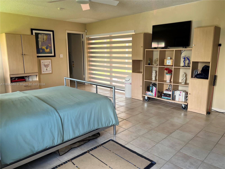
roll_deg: +0.2
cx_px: 112
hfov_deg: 67.3
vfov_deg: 53.1
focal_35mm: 26
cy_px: 84
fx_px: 169
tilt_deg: -10.7
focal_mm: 5.7
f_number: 1.5
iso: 100
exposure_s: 1/121
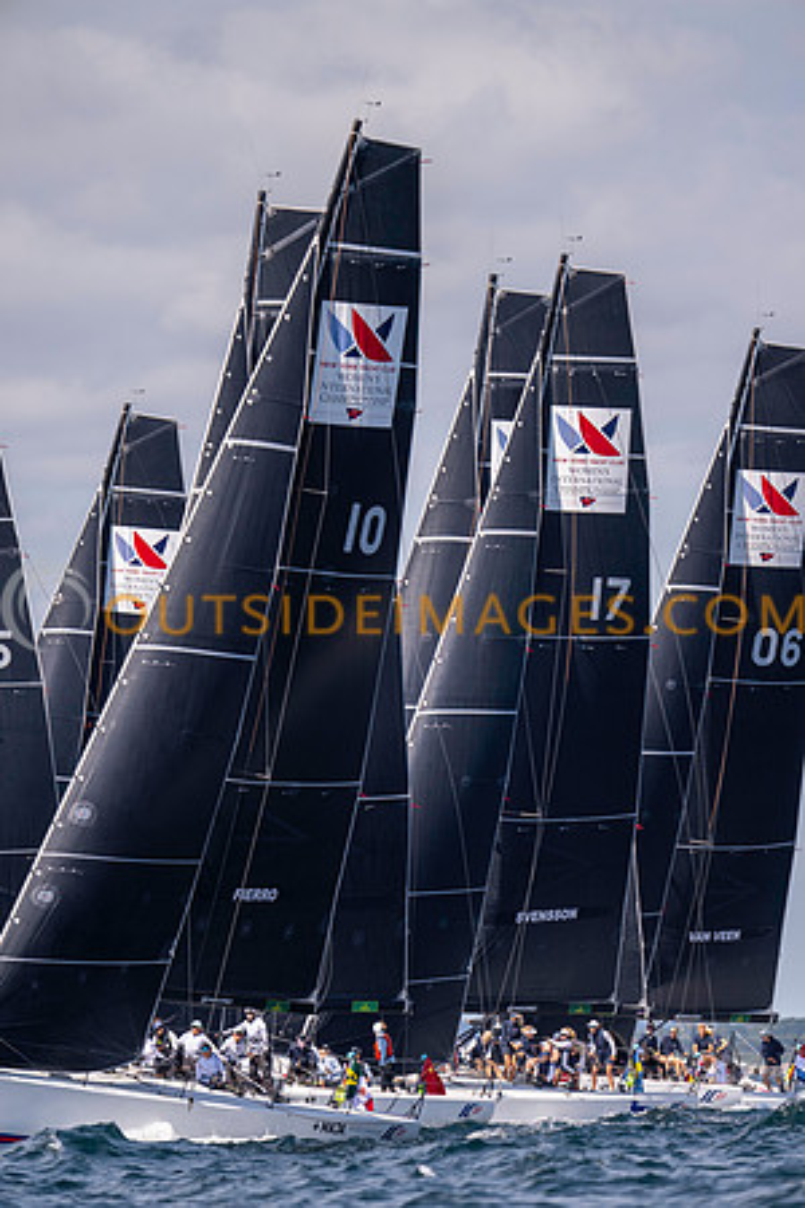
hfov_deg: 3.4
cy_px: 604
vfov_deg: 5.2
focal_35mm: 400
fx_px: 13416
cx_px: 402
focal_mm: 400
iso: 200
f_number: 4.5
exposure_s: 1/1250
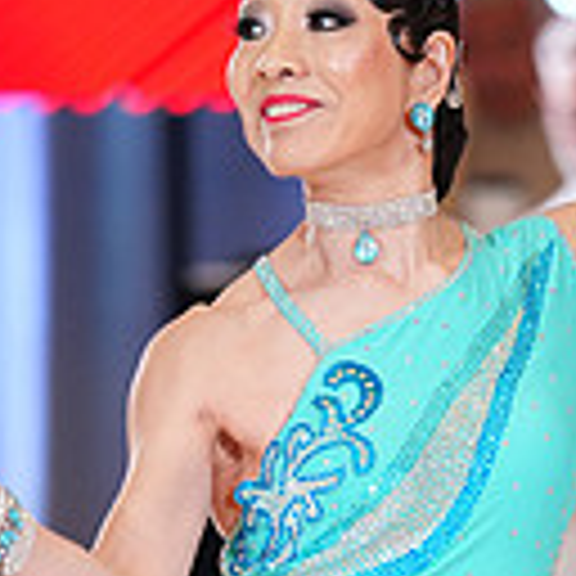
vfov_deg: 2.7
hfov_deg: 2.7
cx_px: 263
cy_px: 945
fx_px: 12161
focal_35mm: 646
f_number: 2.8
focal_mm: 168
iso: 1600
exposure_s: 1/320
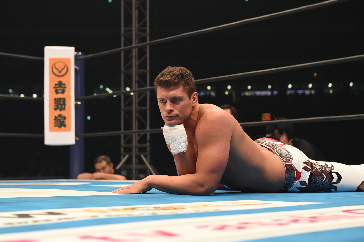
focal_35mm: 62
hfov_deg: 32.4
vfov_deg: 21.9
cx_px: 182
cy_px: 121
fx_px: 627
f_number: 5
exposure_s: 1/640
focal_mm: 62
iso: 3200
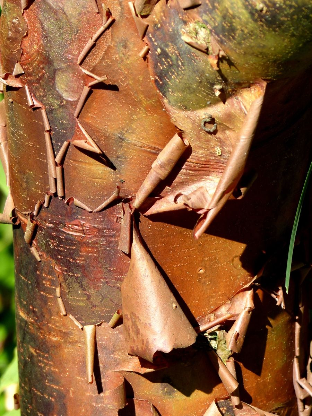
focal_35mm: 600
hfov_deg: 2.5
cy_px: 208
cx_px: 156
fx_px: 7211
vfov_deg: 3.3
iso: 100
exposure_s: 1/400
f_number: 4
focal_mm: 108
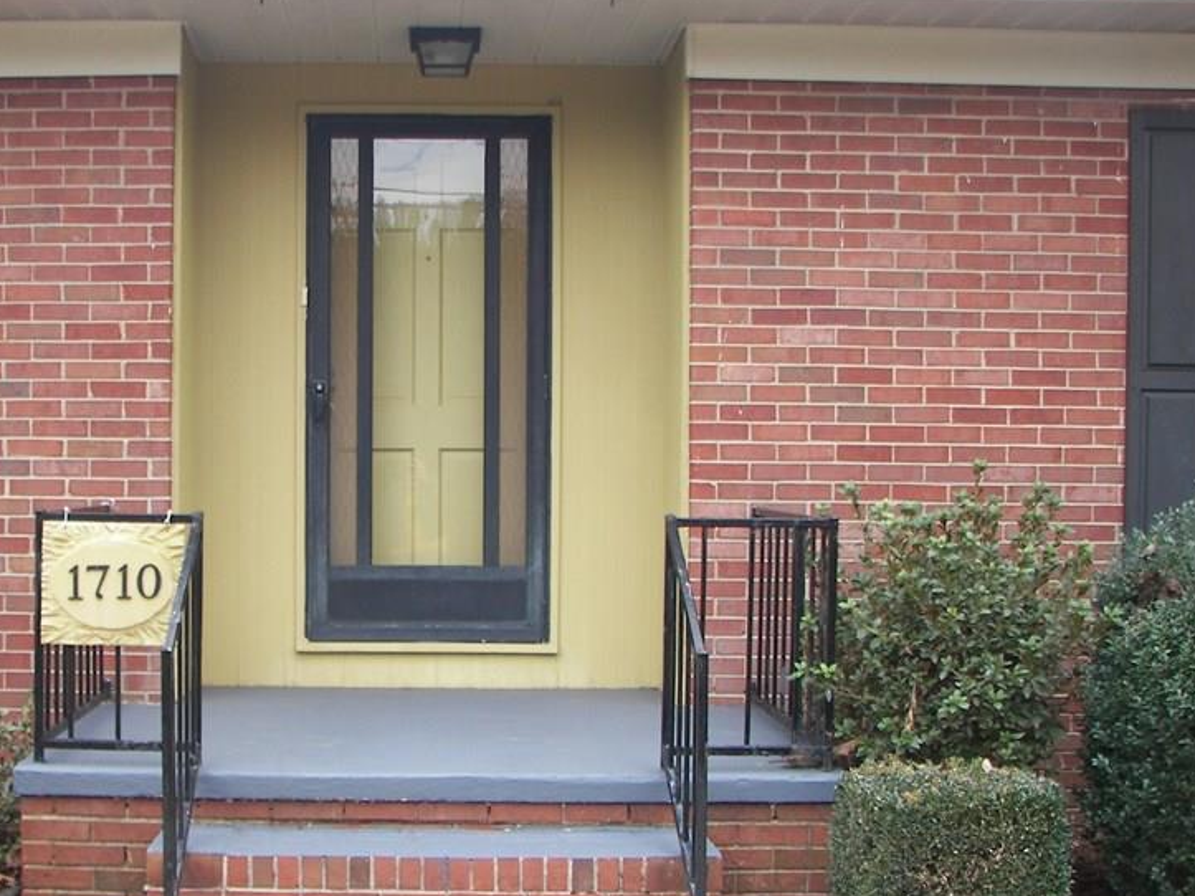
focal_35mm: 51
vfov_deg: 28.6
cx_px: 412
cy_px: 440
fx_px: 1760
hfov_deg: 37.2
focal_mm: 6
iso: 50
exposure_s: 1/50
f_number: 2.8
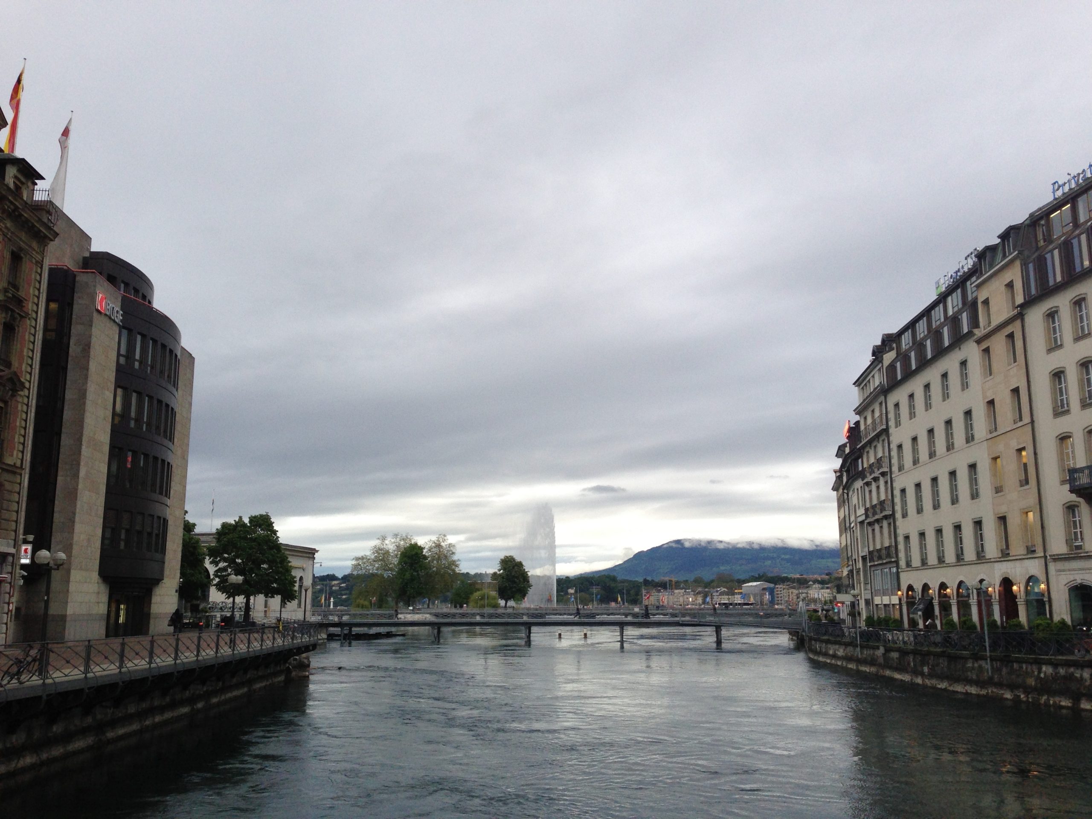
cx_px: 546
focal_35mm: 33
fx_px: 1041
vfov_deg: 42.9
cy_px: 410
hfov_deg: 55.4
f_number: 2.4
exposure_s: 1/120
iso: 80
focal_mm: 4.13
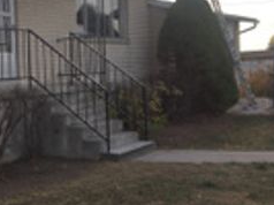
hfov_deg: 30.2
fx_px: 482
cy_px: 94
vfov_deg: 24.0
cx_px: 23
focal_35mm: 61
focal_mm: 4.15
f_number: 2.2
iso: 32
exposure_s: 1/860
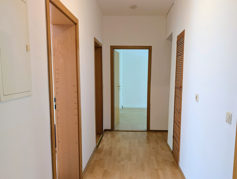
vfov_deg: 48.2
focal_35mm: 29
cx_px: 128
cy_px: 103
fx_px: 199
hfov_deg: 61.5
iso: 31
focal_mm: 6.9
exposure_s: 1/16.7
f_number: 1.68
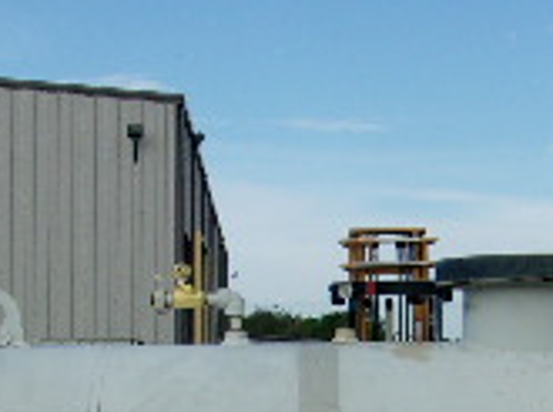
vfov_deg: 13.7
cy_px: 482
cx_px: 355
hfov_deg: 18.7
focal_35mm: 105
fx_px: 1674
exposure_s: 1/110
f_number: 10.4
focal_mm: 4.9
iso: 80
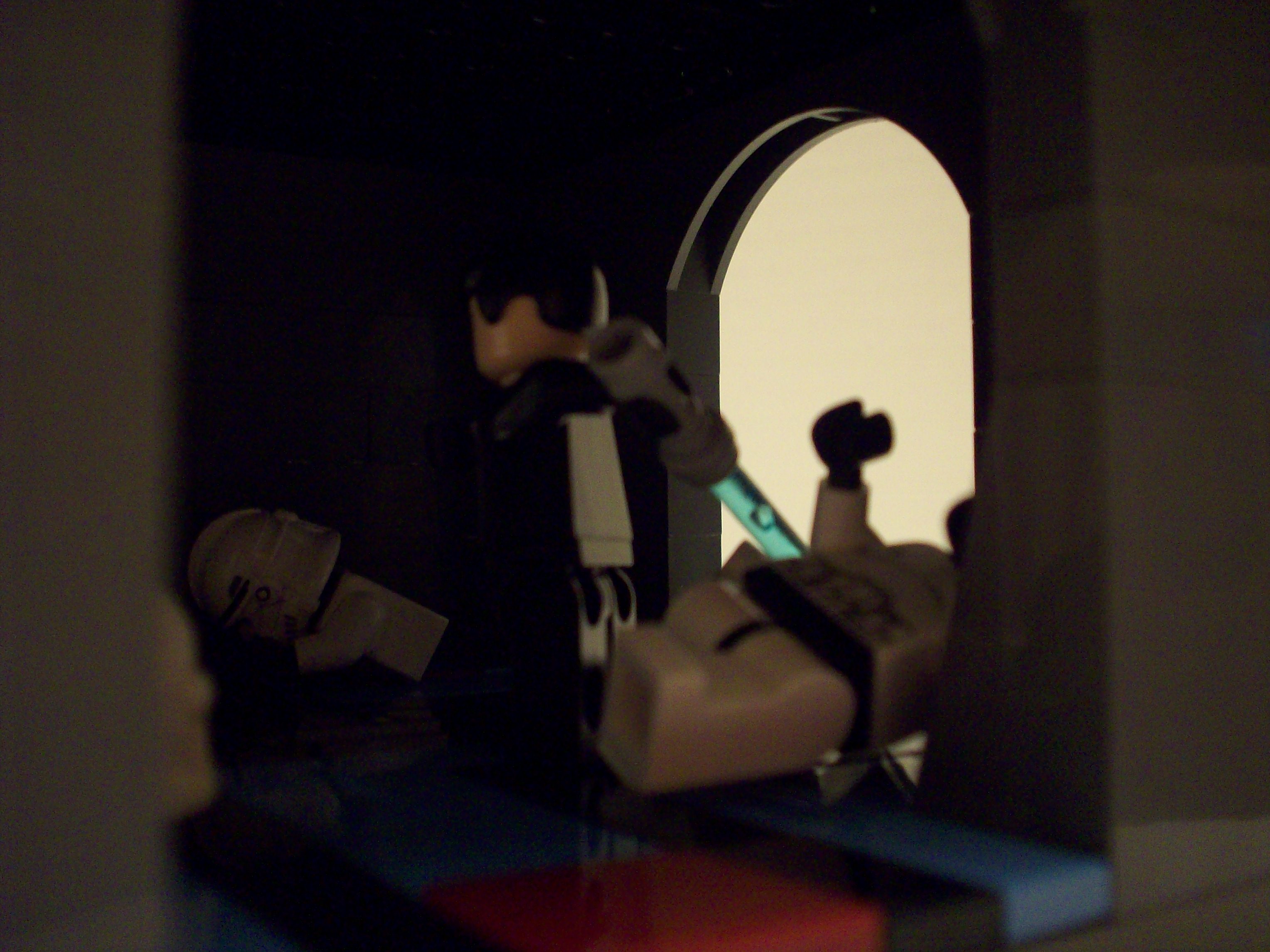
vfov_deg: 38.7
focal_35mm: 37
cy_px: 476
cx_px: 635
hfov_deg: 50.1
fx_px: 1357
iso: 200
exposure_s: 1/8
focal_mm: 6.2
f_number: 2.8
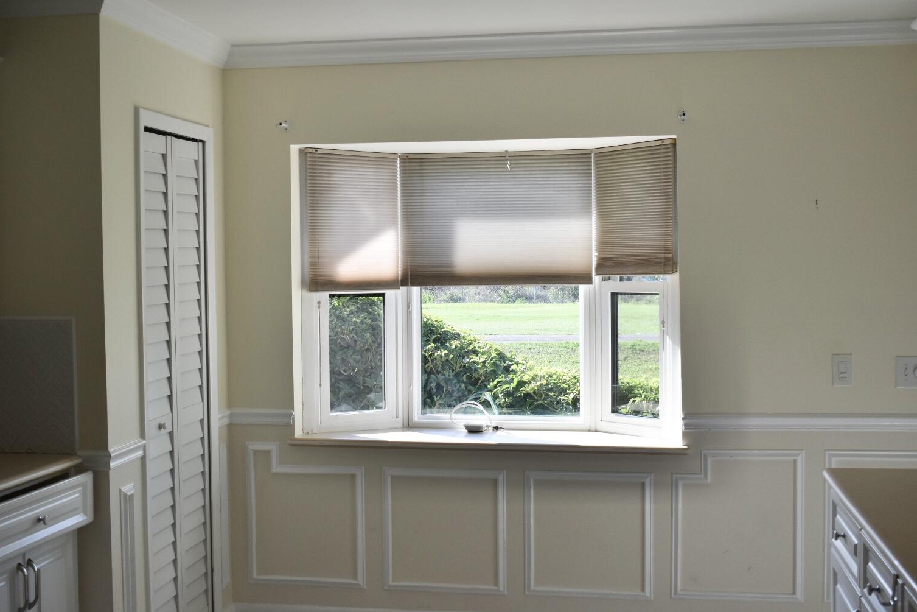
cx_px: 457
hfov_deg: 44.9
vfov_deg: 30.8
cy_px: 287
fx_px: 1109
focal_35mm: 44
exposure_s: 1/250
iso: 220
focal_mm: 27
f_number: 5.6
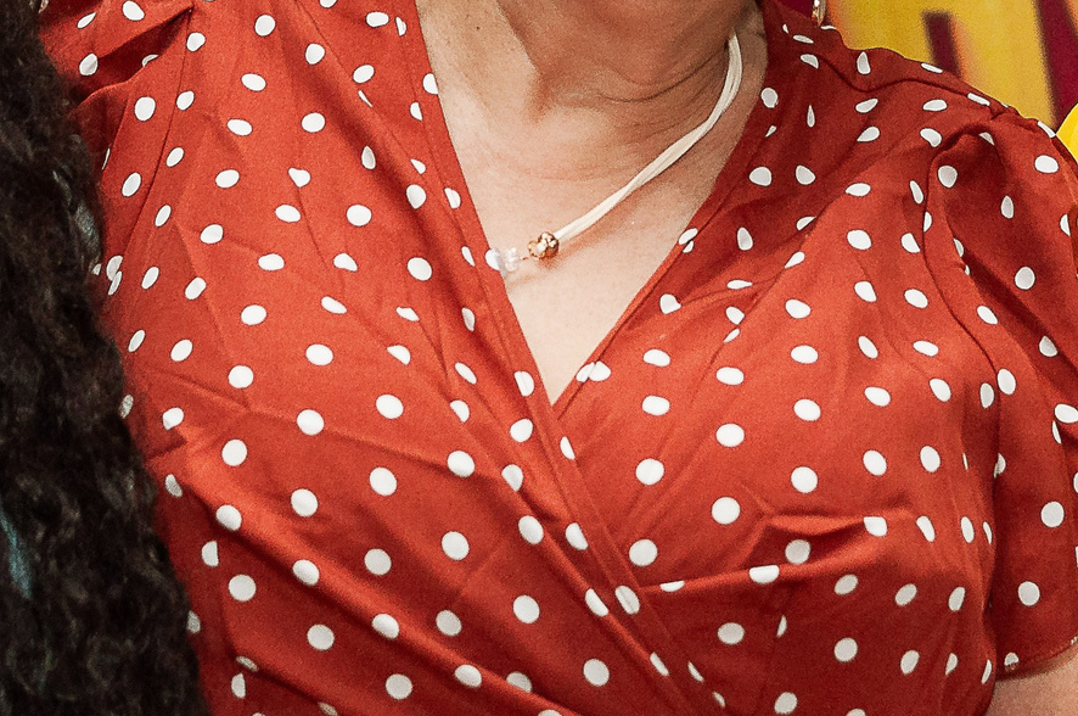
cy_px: -160
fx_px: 4724
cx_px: 688
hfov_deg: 13.0
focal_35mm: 158
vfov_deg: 8.6
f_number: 4
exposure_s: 1/160
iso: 800
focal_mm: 35
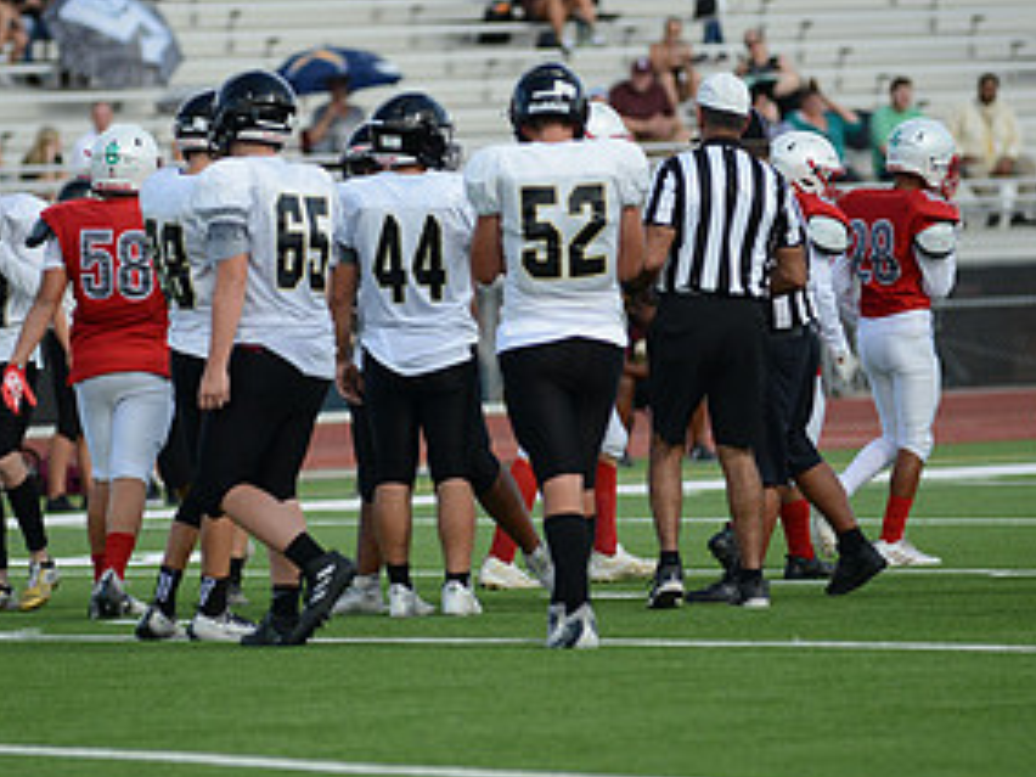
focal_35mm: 393
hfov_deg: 5.0
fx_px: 11762
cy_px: 341
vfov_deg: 3.8
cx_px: 471
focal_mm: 200
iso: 400
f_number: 2.8
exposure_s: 1/4000
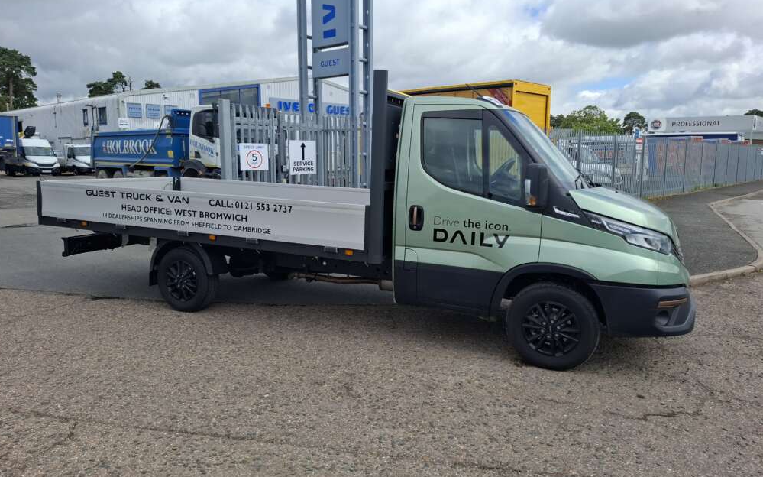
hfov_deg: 72.6
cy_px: 212
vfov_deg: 49.2
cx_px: 380
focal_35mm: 25
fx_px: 520
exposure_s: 1/1757
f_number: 1.8
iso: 50
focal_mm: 5.54
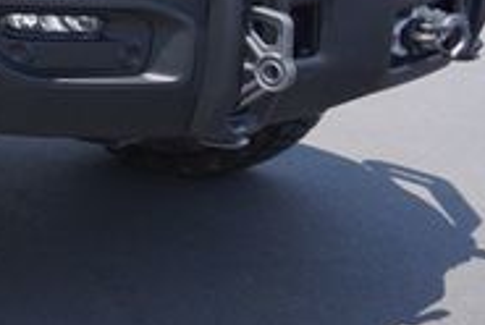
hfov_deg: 16.2
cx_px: -267
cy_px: -68
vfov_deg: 11.8
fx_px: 1538
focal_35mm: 114
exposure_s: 1/160
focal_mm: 22
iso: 100
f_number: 7.1
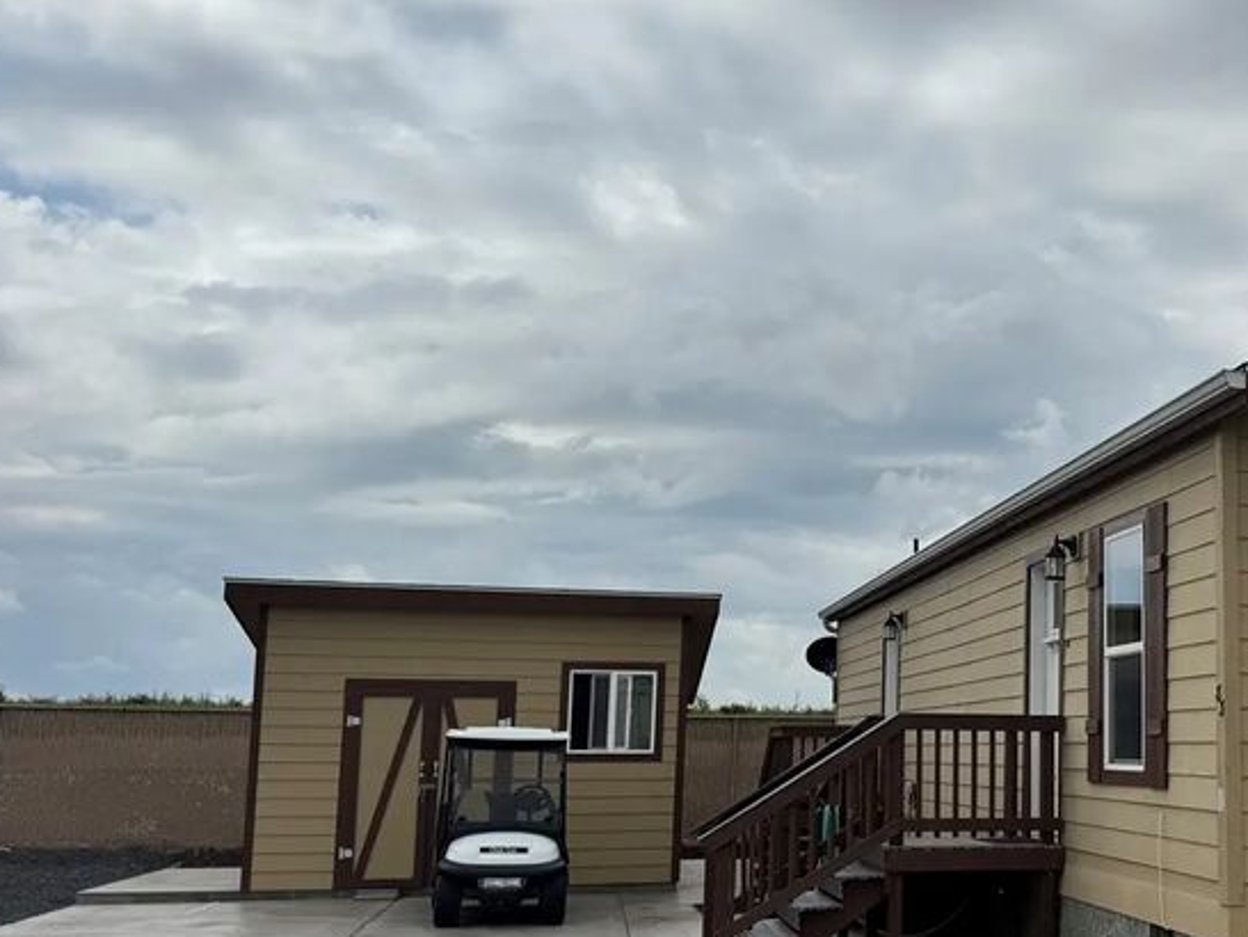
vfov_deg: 32.1
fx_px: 1623
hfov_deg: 39.7
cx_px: 1063
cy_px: 546
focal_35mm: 45
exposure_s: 1/10417
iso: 80
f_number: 1.78
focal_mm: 6.76
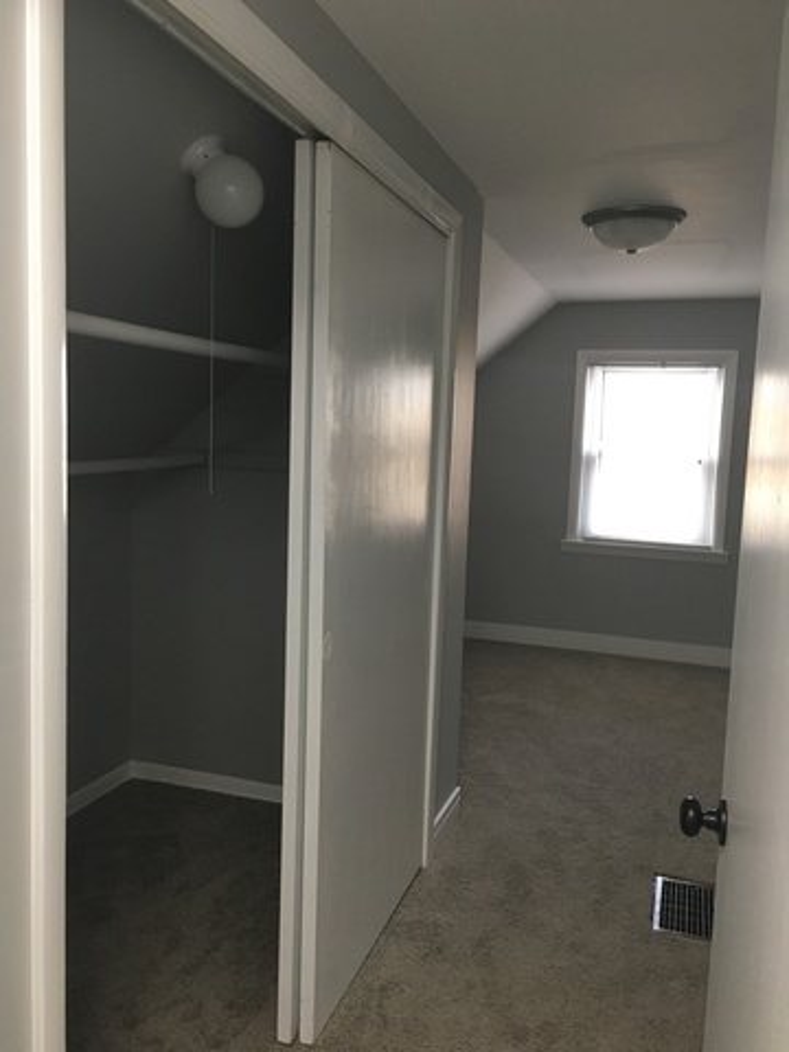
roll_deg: -1.8
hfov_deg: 48.2
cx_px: 394
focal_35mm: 29
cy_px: 526
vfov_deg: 61.7
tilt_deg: -7.1
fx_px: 881
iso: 100
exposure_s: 1/30
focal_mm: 4.15
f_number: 2.2
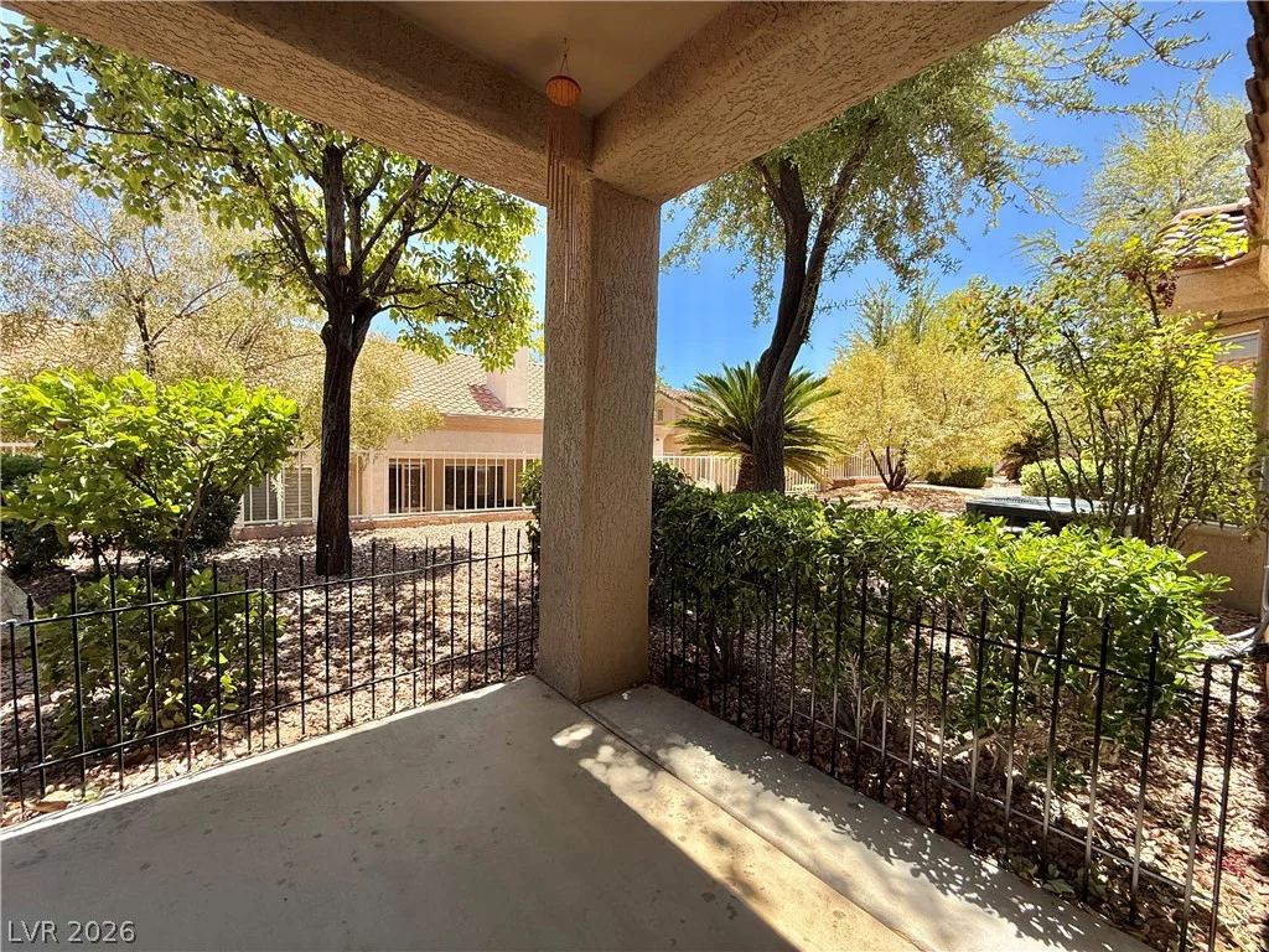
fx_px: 513
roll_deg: -1.6
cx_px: 634
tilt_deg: -3.2
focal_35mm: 14
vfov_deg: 85.7
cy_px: 476
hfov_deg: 102.1
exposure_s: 1/864
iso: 50
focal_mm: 2.22
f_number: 2.2
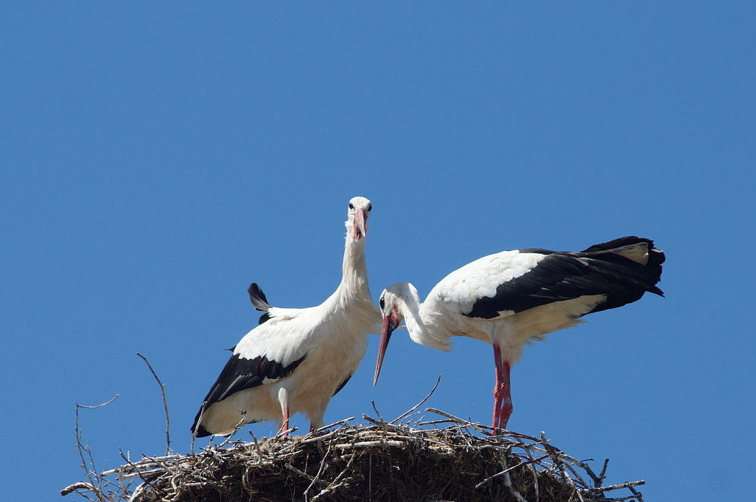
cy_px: 368
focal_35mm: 454
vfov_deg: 3.0
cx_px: 485
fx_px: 9522
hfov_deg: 4.5
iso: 100
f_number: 6.3
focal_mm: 200
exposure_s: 1/400
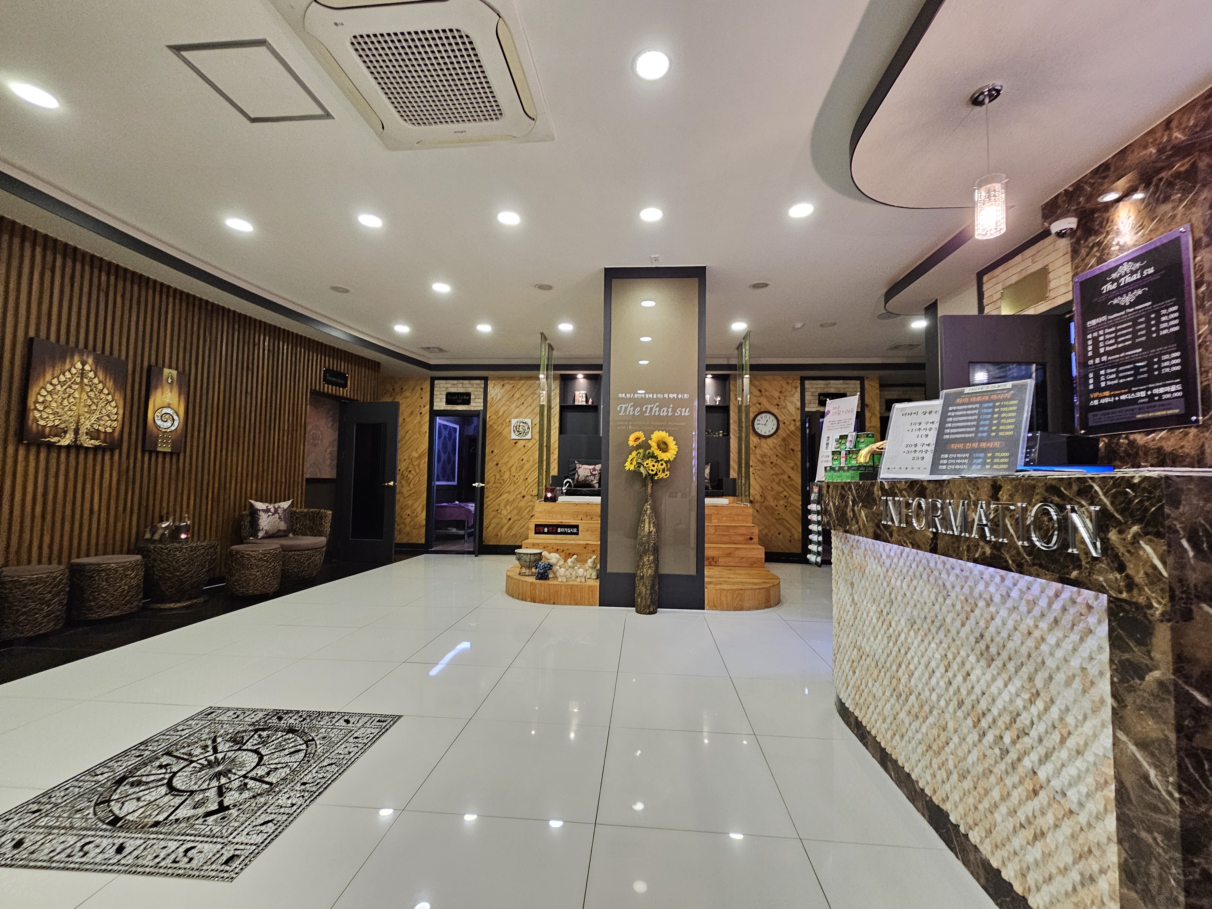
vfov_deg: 89.9
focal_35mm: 13
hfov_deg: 106.2
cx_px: 606
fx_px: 455
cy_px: 454
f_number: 2.2
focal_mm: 2.2
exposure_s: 1/30
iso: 500
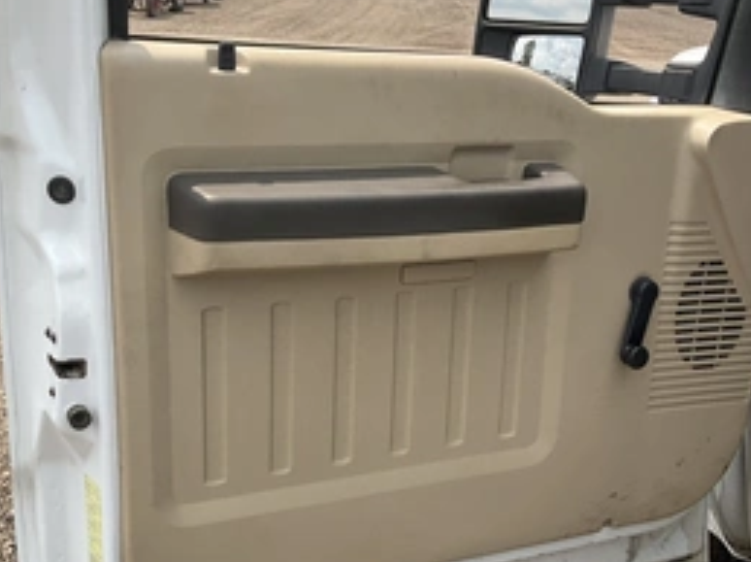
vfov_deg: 32.0
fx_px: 975
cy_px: 344
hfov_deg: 42.1
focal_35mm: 45
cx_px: 346
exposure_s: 1/1015
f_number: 1.8
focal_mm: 3
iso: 25
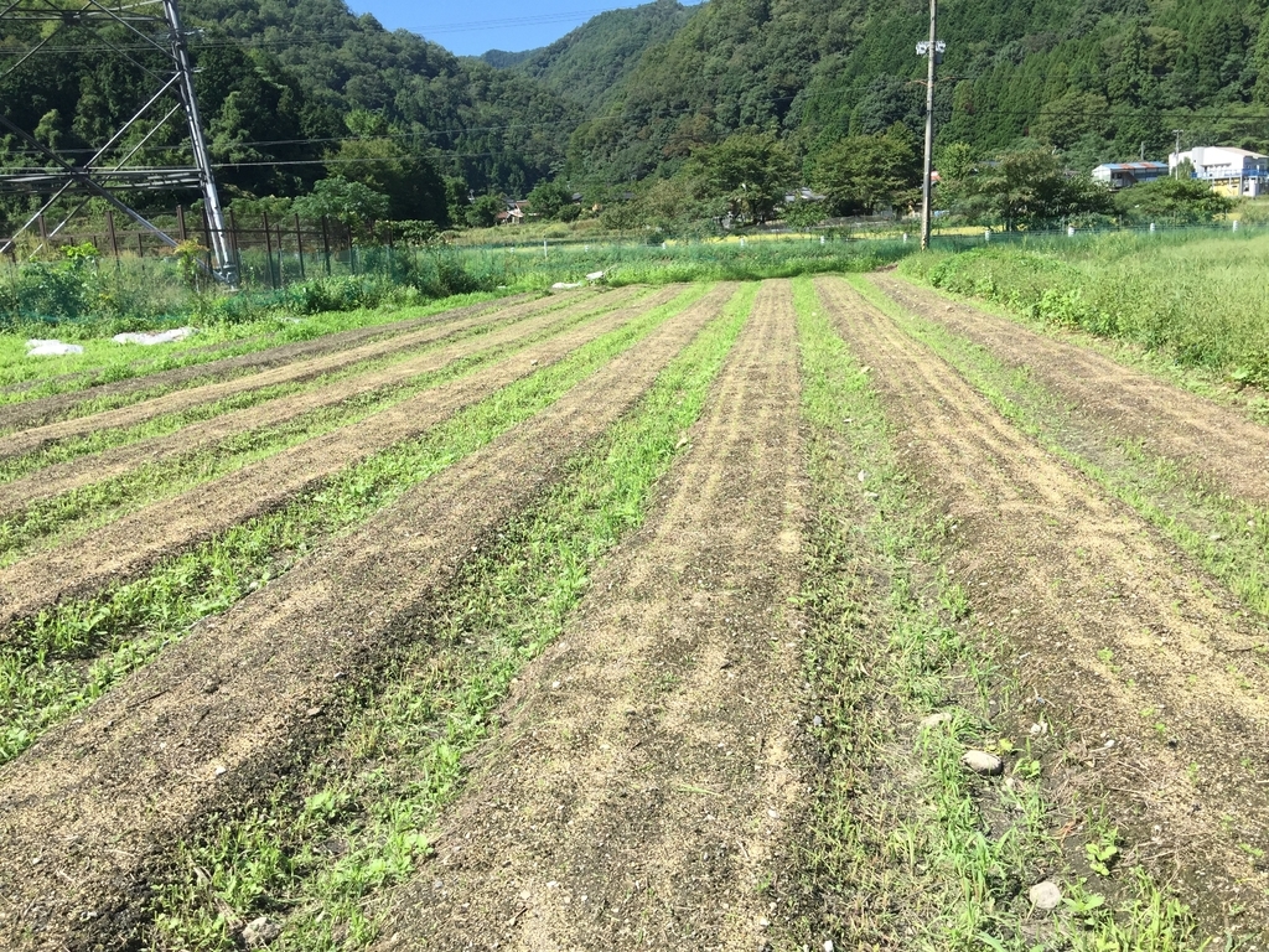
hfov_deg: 61.7
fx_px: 1063
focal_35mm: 29
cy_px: 476
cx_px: 634
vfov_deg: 48.2
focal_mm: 4.15
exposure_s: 1/1068
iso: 32
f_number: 2.2
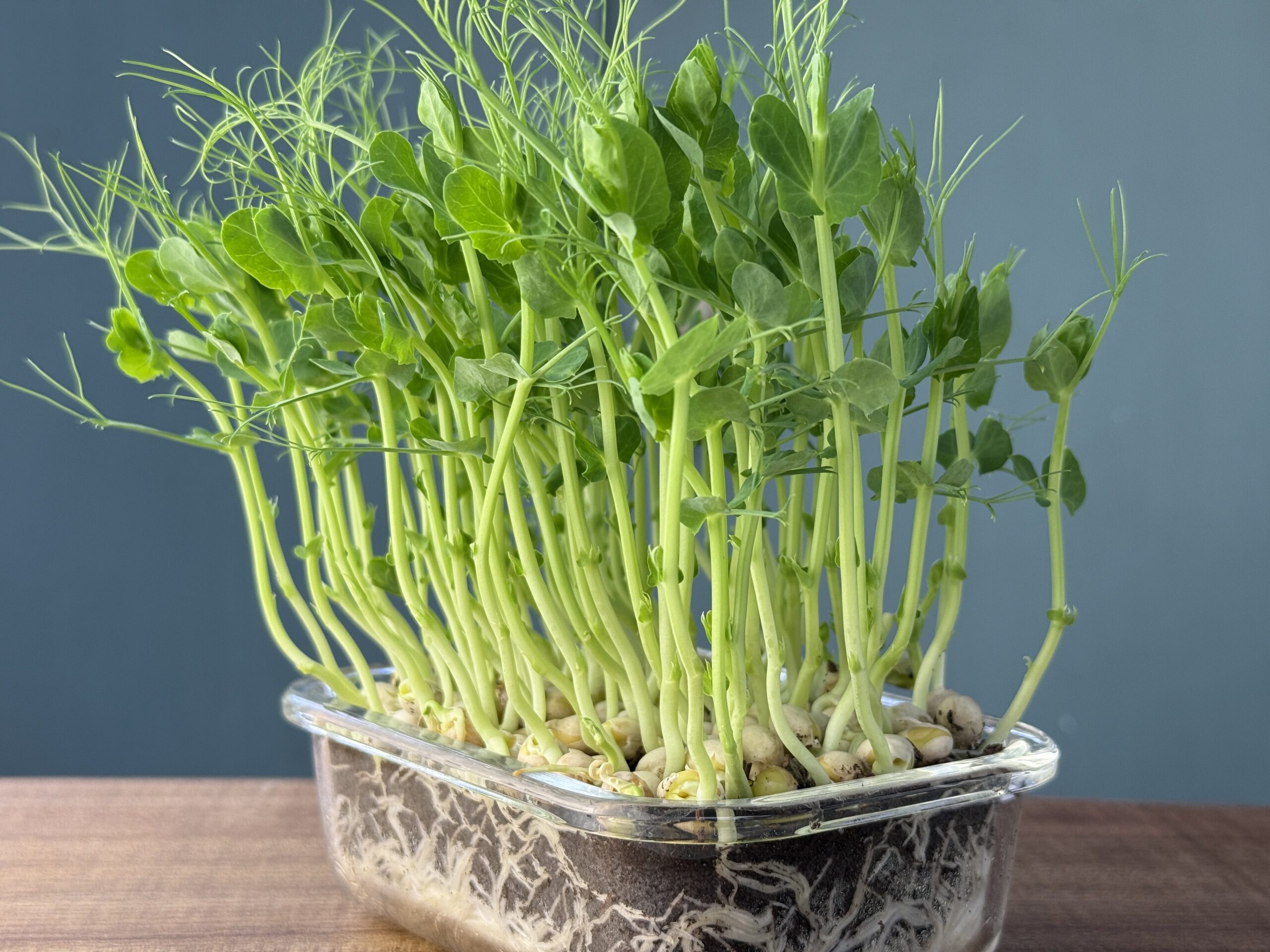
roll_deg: -0.2
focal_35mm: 48
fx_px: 1761
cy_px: 476
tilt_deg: -3.8
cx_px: 635
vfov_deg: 30.3
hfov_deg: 39.7
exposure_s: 1/100
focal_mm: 6.76
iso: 50
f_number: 1.78
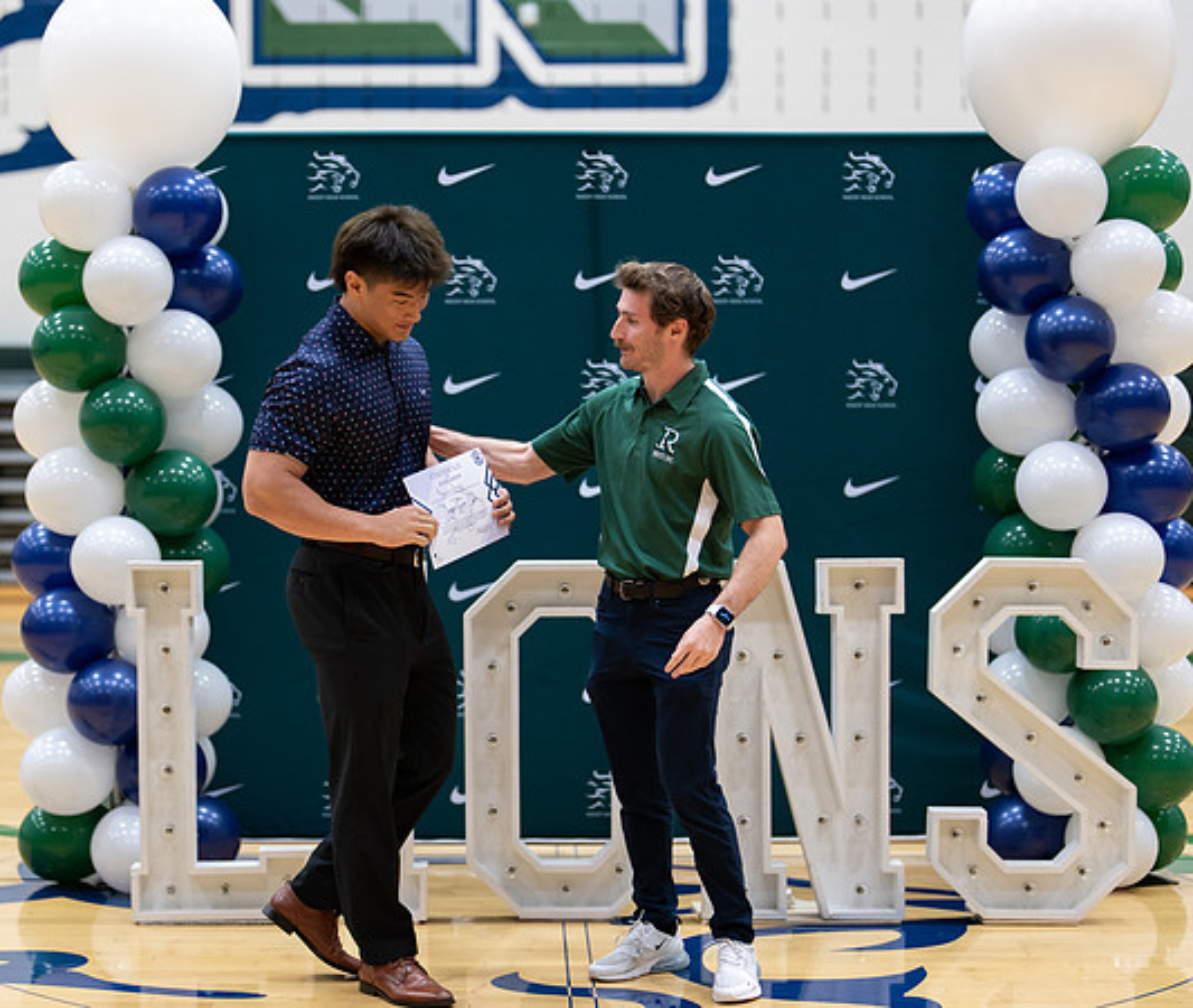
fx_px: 2445
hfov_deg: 27.3
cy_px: 562
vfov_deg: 23.3
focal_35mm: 68
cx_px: 458
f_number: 1.2
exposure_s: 1/320
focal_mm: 50
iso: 400
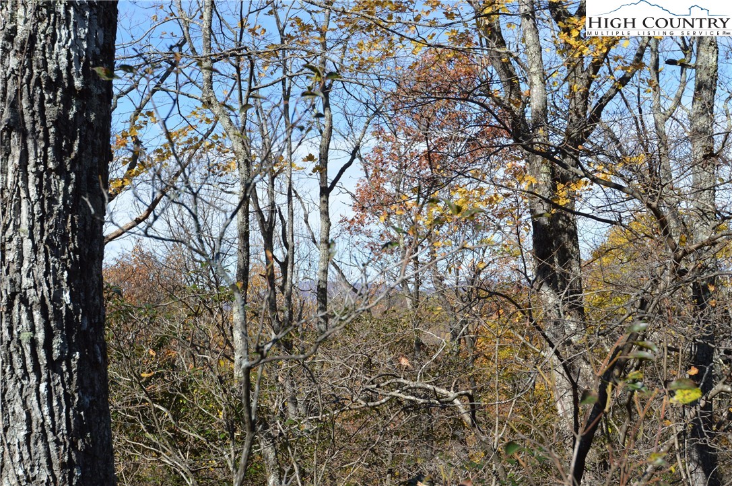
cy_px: 243
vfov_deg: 25.7
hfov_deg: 37.9
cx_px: 366
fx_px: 1066
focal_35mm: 52
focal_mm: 35
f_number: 7.1
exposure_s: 1/200
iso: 100
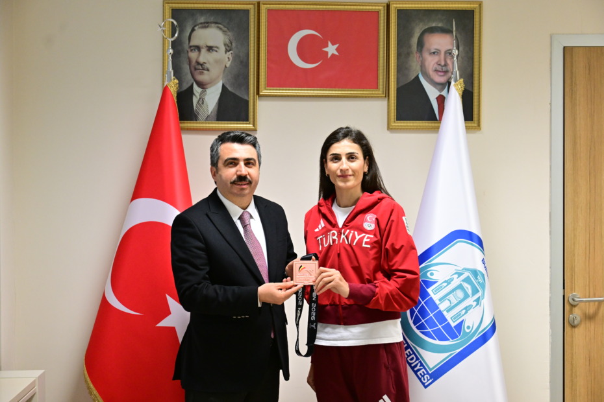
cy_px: 201
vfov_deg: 24.6
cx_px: 302
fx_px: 923
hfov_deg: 36.2
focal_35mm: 55
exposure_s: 1/250
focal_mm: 55
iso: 3200
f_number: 4
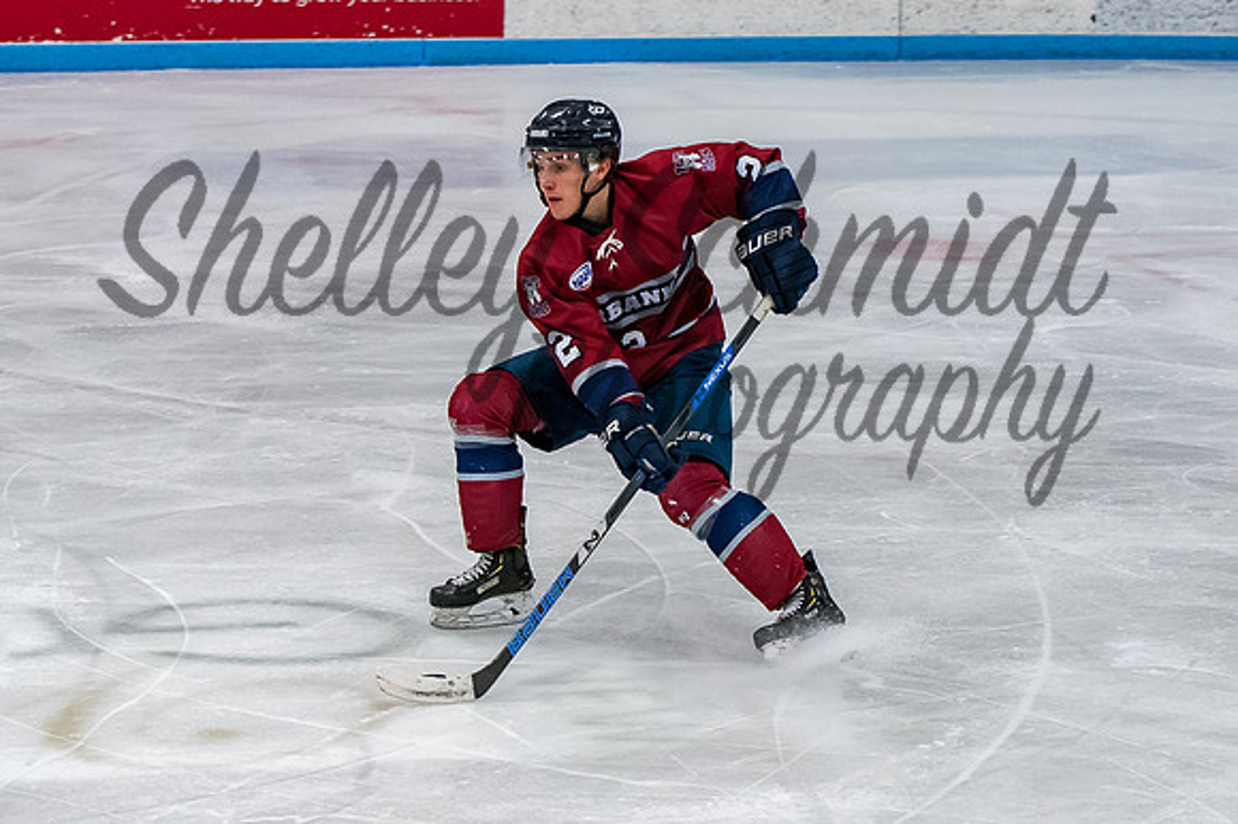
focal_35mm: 155
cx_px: 652
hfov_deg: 13.2
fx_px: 5339
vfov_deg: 8.8
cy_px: 343
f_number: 3.5
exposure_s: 1/800
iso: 2500
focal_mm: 70
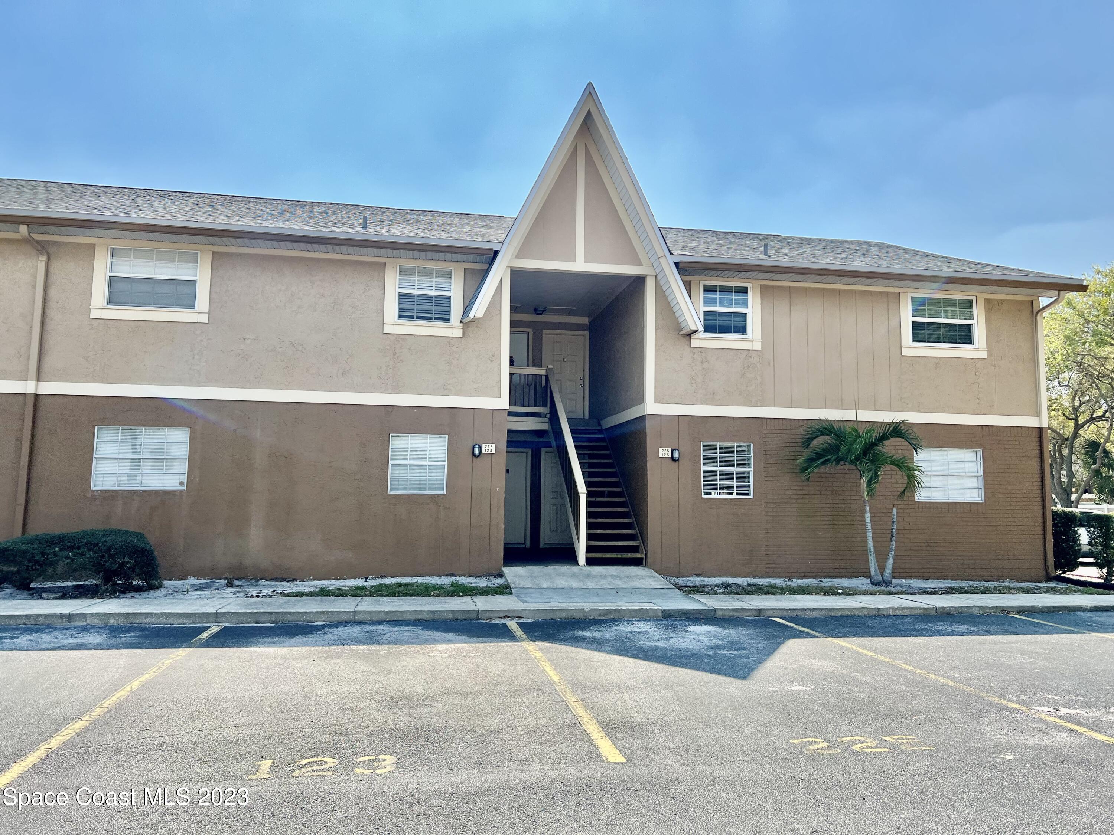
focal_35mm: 26
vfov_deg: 53.1
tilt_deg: +8.6
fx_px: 837
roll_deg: -2.4
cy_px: 418
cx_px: 557
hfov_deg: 67.3
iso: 50
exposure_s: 1/3460
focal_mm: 5.7
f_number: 1.5
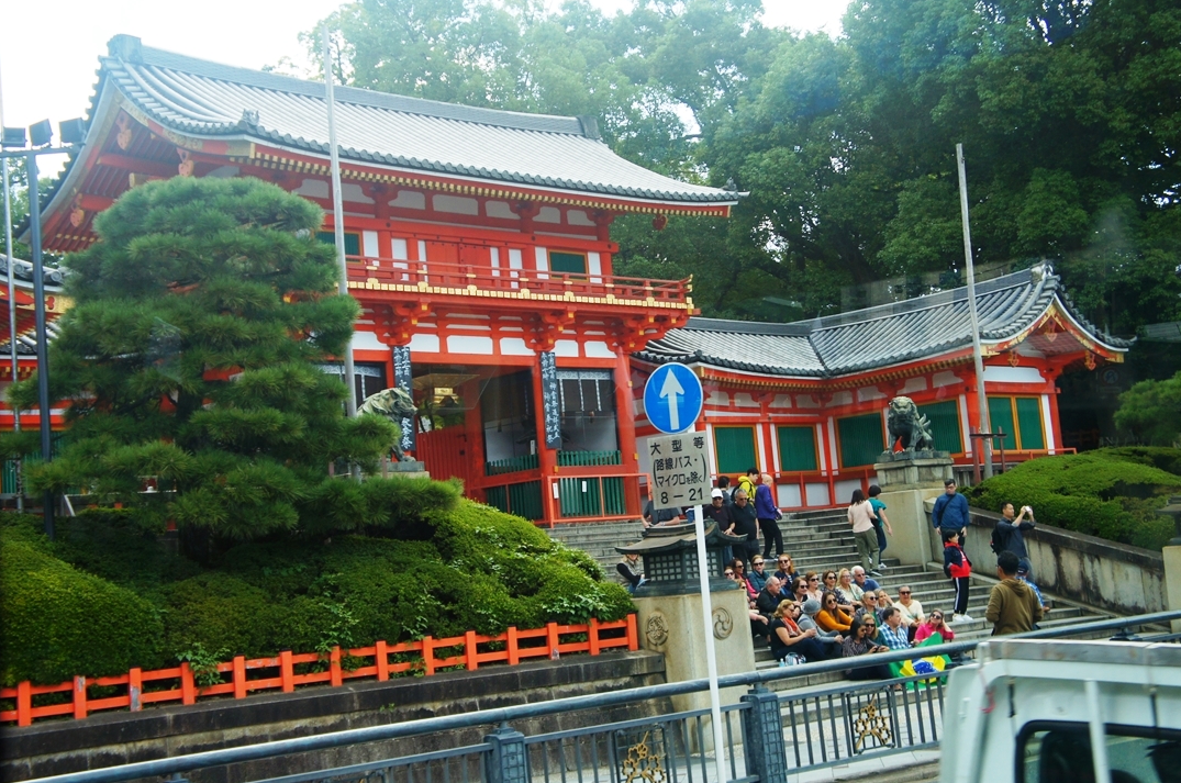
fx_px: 1590
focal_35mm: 49
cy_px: 377
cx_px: 589
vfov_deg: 27.7
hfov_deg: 40.7
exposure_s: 1/250
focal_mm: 29
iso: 250
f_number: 4.5
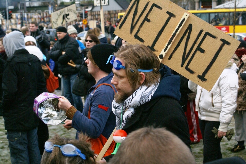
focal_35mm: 68
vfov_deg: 20.2
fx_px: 461
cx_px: 123
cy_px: 82
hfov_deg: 29.9
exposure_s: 1/200
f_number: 5.6
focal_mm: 45
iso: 400
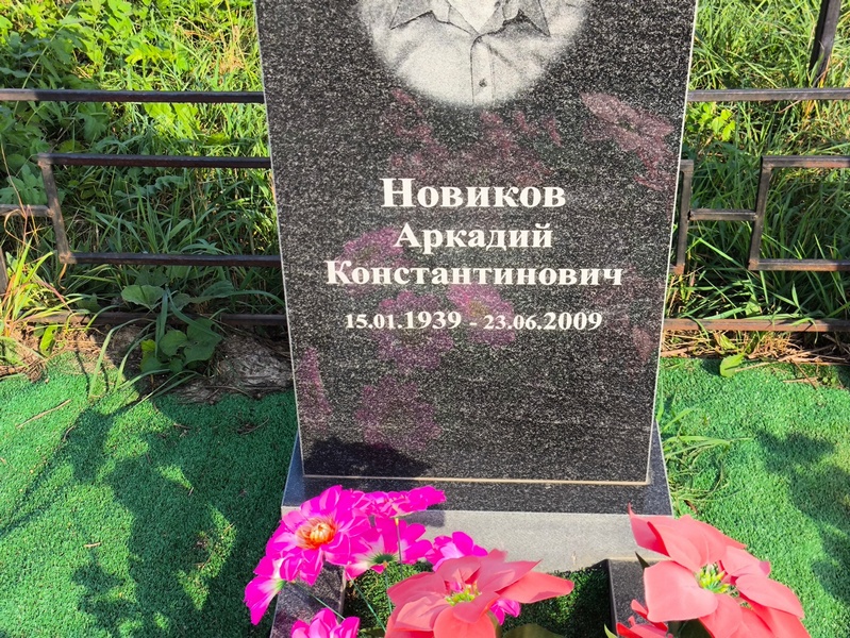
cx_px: 425
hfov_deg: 38.2
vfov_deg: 29.1
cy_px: 319
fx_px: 1228
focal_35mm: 50
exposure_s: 1/772
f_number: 1.7
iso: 50
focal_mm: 4.71
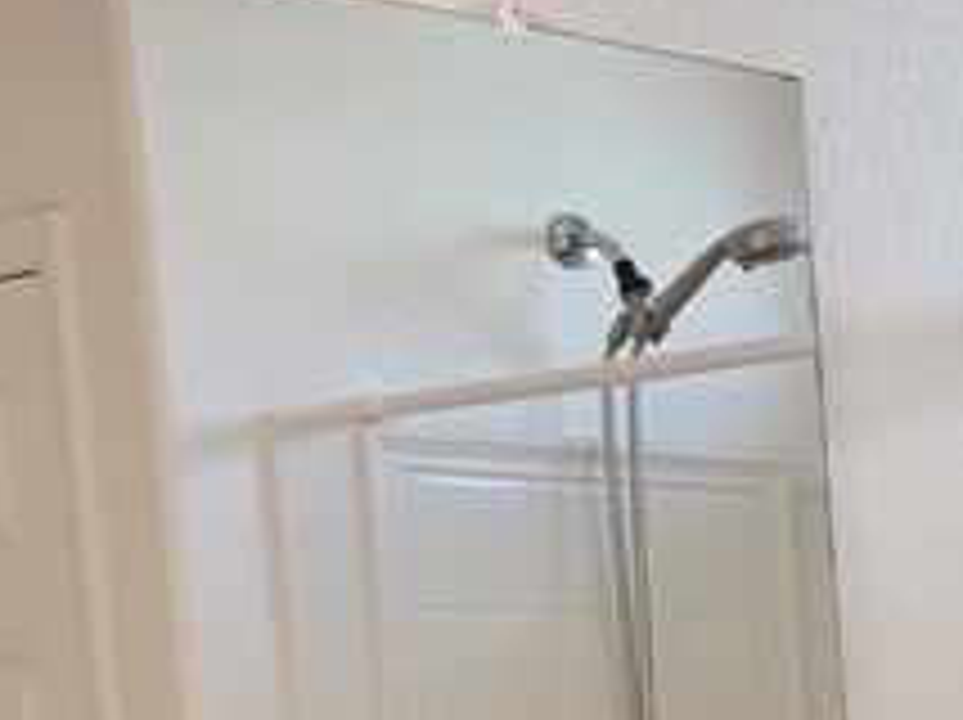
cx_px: 1930
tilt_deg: -8.2
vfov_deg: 11.9
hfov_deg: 14.3
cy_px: 1269
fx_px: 3196
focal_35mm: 115
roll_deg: +0.9
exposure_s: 1/120
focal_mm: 6.76
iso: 80
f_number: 1.78
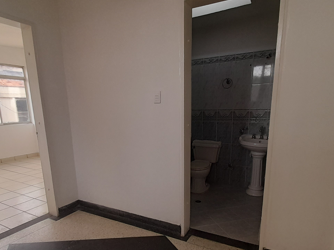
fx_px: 212
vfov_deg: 60.3
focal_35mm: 22
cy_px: 156
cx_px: 167
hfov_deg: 76.4
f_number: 2.2
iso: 64
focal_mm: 1.42
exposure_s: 1/100
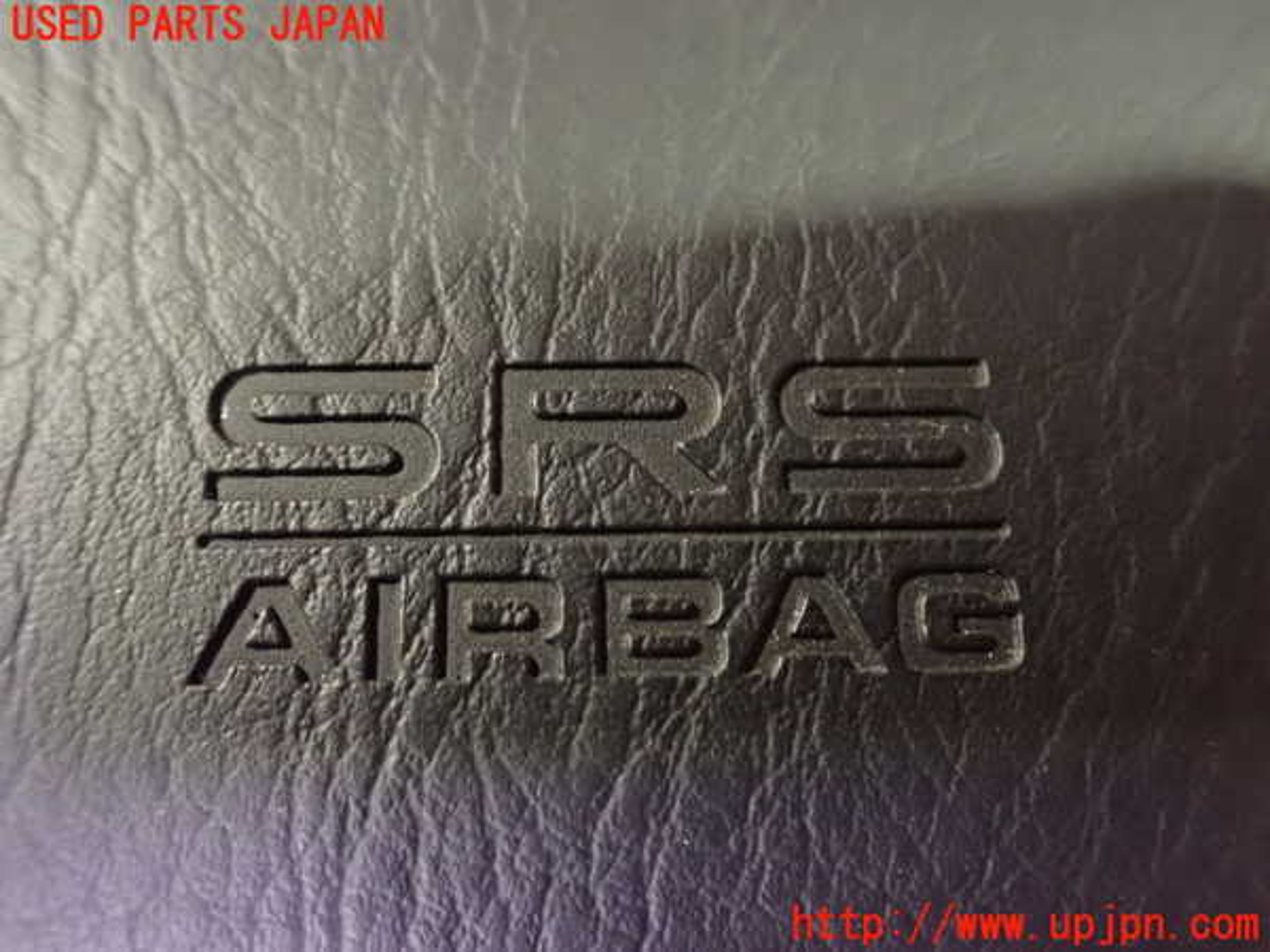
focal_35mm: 30
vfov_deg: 46.8
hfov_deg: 60.0
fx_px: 1101
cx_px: 635
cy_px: 476
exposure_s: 1/25
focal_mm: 5.4
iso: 1600
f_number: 2.3
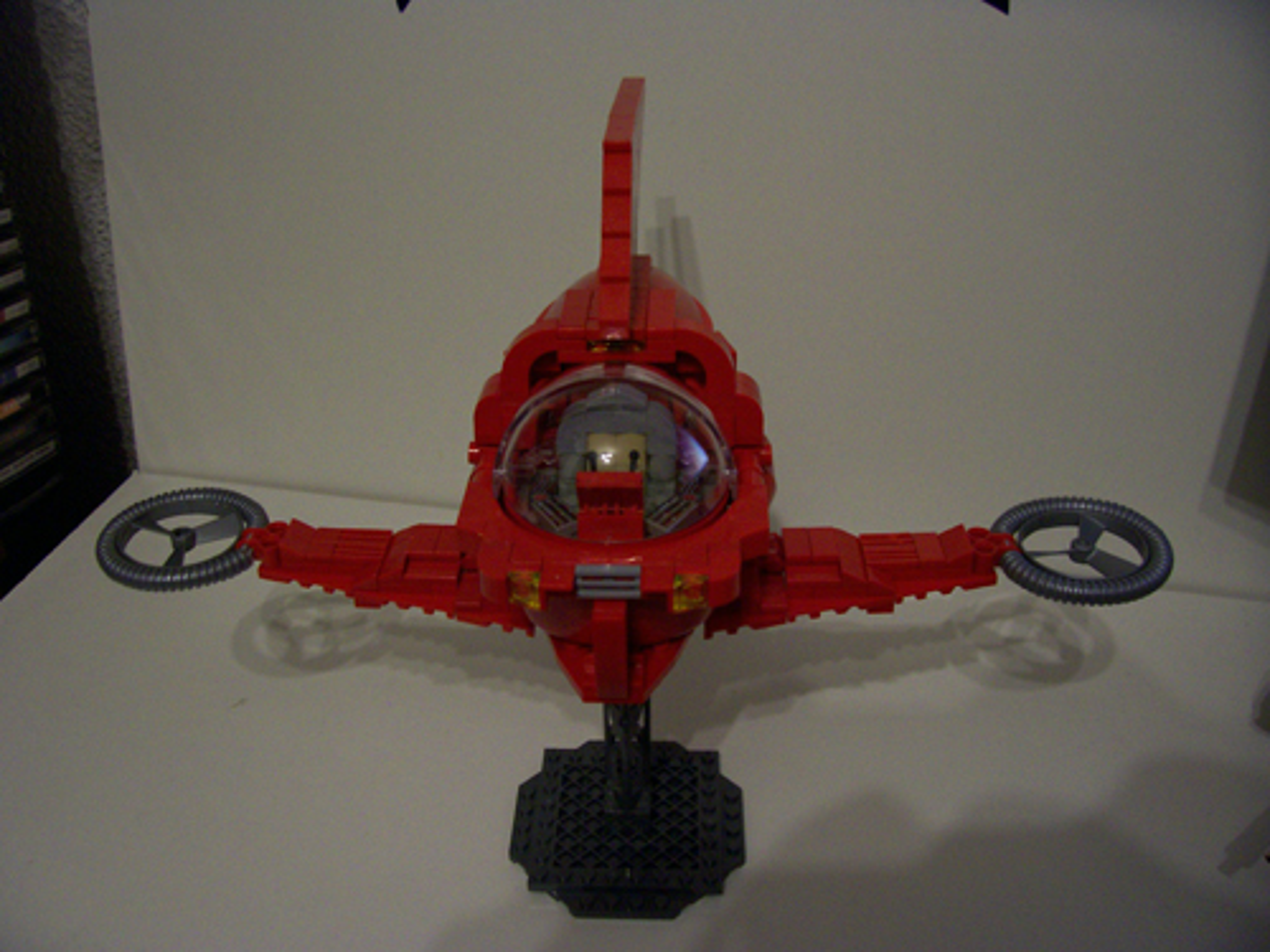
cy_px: 476
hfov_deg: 54.0
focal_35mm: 34
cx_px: 635
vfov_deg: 41.8
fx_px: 1247
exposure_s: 1/8
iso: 160
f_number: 2.7
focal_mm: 5.6
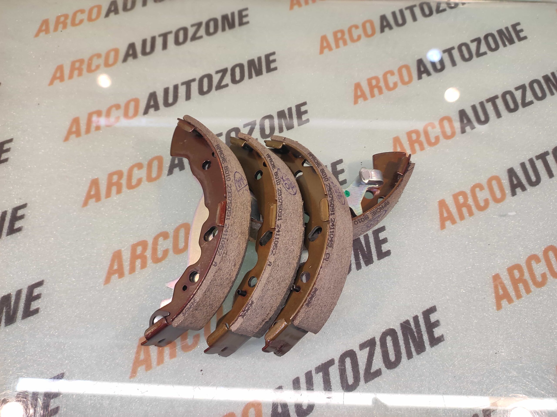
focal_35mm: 17
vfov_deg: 74.7
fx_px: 273
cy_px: 208
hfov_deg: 91.1
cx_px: 278
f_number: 1.79
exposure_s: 1/33
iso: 161
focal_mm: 4.74
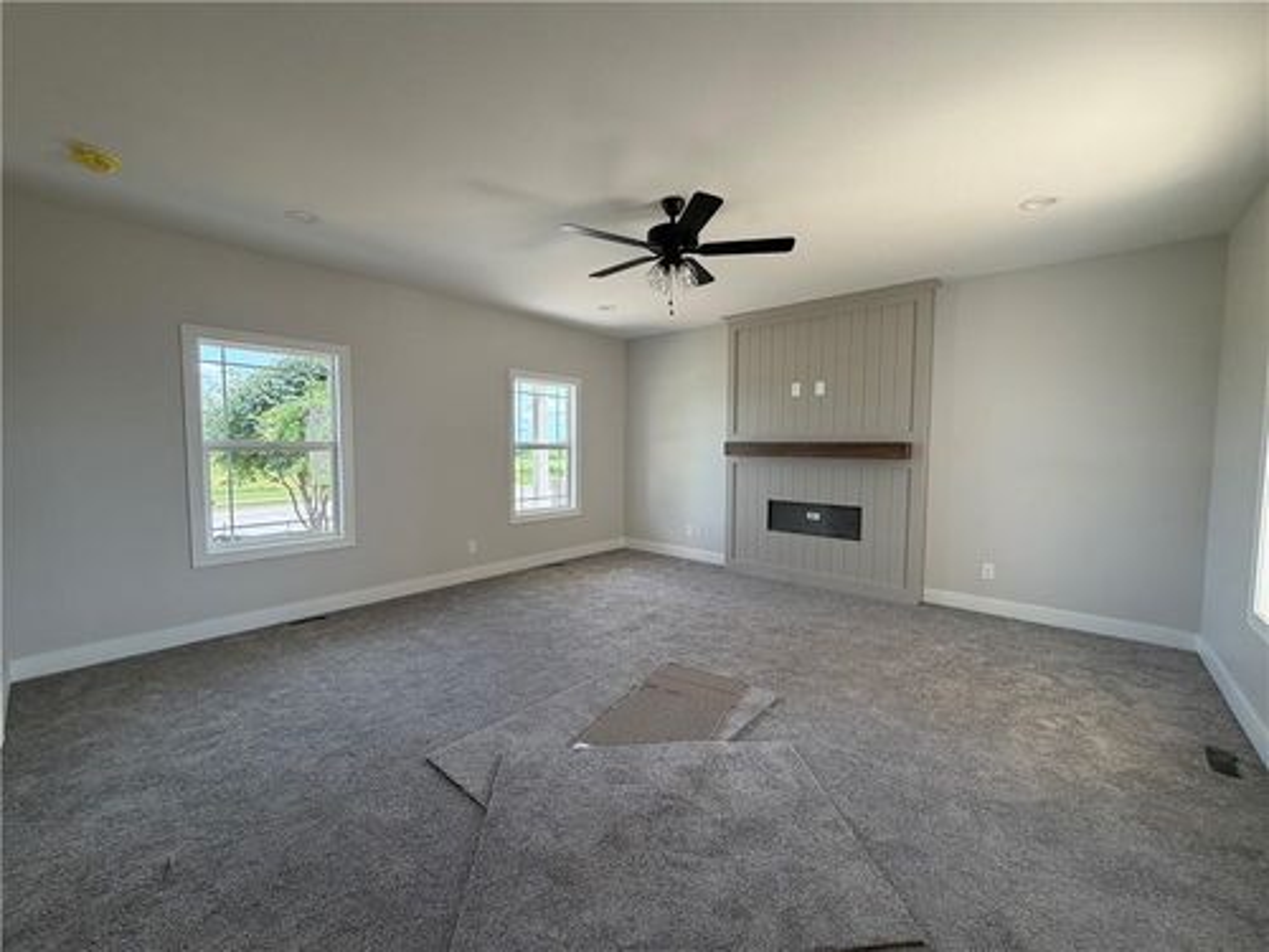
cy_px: 476
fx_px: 513
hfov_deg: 102.1
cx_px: 634
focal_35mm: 14
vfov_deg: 85.7
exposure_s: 1/121
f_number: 2.2
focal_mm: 2.22
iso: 100
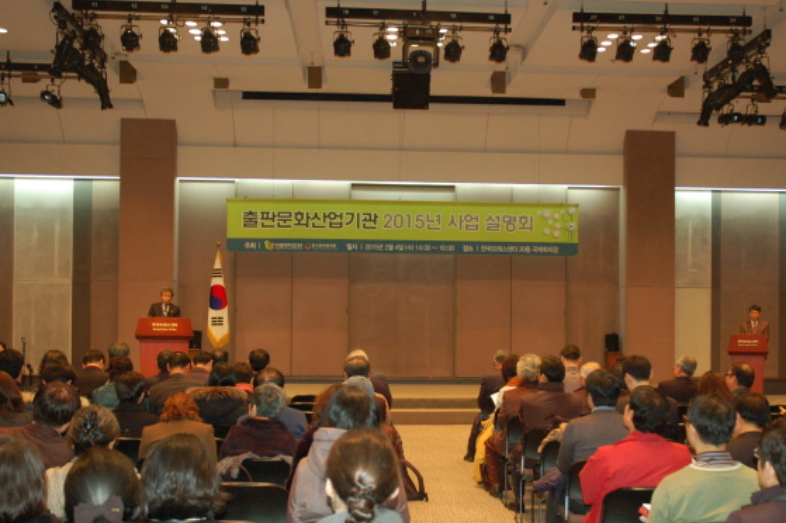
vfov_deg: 30.7
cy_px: 301
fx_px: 951
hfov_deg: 44.9
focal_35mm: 44
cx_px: 423
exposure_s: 1/60
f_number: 3.8
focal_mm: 25
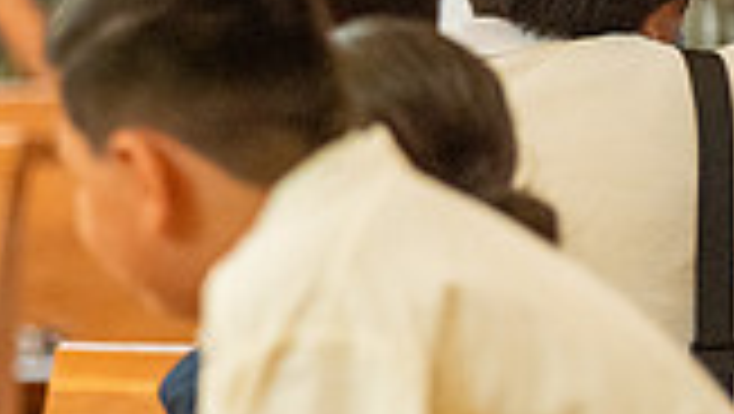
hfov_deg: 4.1
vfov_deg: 2.3
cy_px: 7
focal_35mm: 522
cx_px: -459
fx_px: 10168
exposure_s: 1/160
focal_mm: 140
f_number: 2.8
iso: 2000
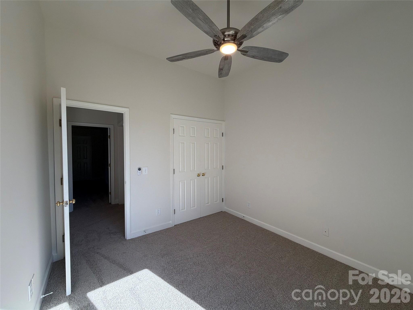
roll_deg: +0.0
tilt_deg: -1.7
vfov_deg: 85.7
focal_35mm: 14
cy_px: 155
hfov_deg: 102.1
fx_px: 167
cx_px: 206
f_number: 2.2
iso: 50
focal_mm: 2.22
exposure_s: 1/120
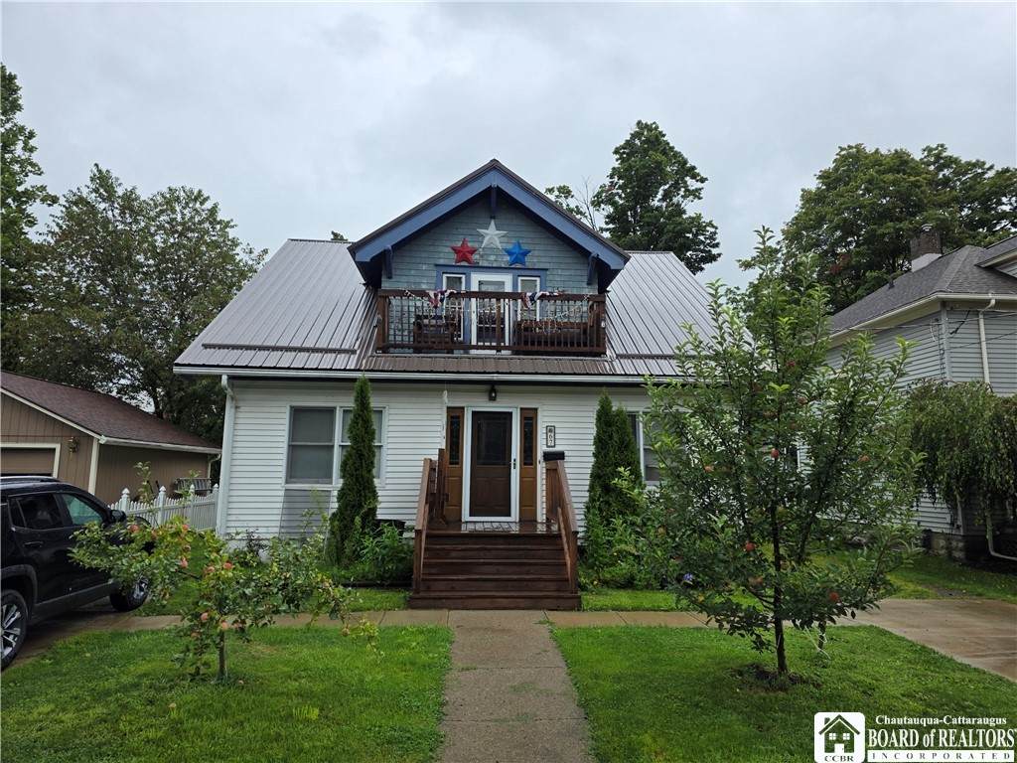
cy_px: 382
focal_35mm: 23
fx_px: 676
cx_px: 508
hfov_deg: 73.9
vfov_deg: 58.9
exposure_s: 1/2579
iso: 80
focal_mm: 6.3
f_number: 1.7
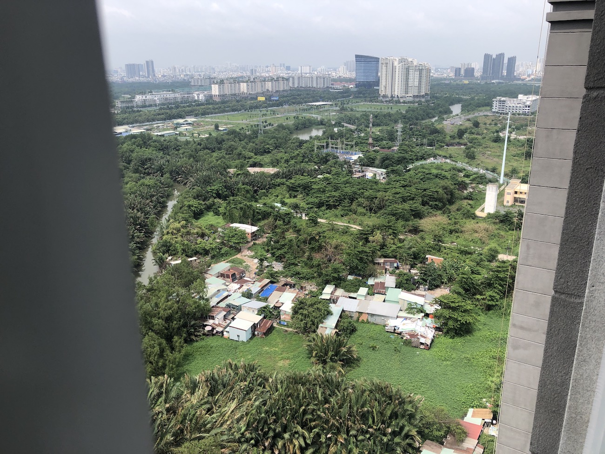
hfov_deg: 63.4
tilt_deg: -18.2
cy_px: 227
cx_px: 302
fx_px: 489
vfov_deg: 49.7
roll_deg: +1.1
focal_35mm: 28
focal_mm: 4
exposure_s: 1/1263
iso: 20
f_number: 1.8
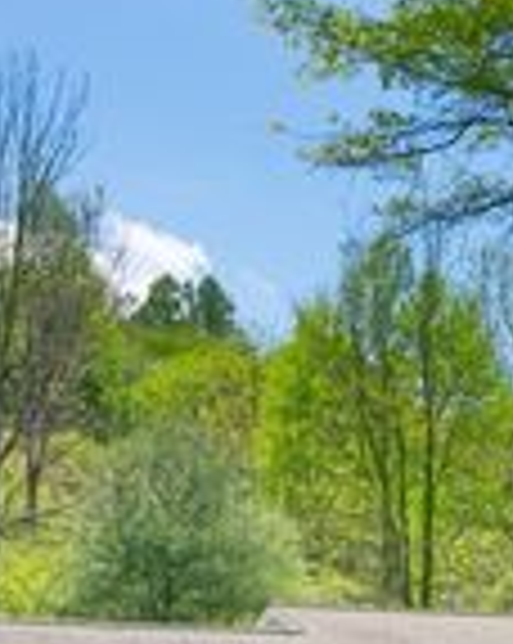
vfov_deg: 20.2
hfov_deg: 15.8
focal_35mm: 92
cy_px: 644
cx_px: 670
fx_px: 1750
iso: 125
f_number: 9
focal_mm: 28
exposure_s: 1/400
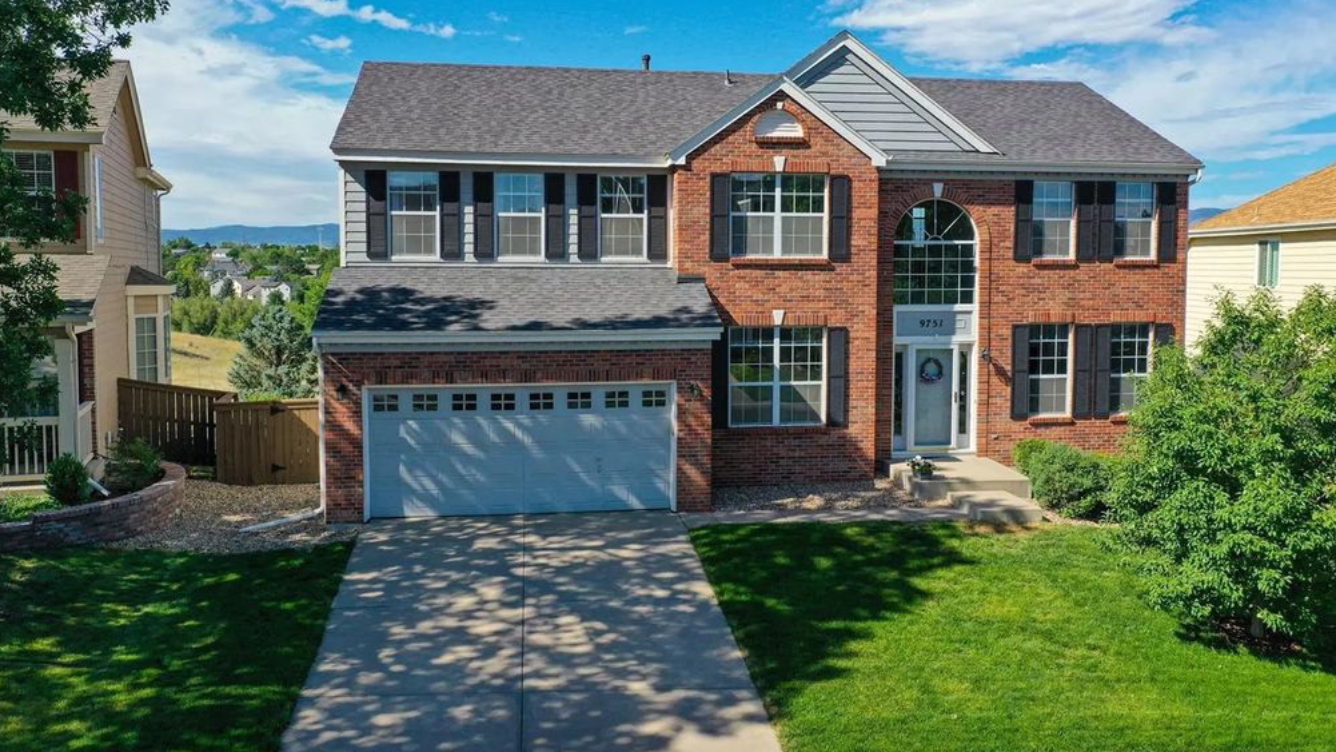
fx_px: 1063
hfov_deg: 64.3
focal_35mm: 30
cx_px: 674
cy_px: 342
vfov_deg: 38.9
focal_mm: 10.26
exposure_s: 1/500
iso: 100
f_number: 5.6
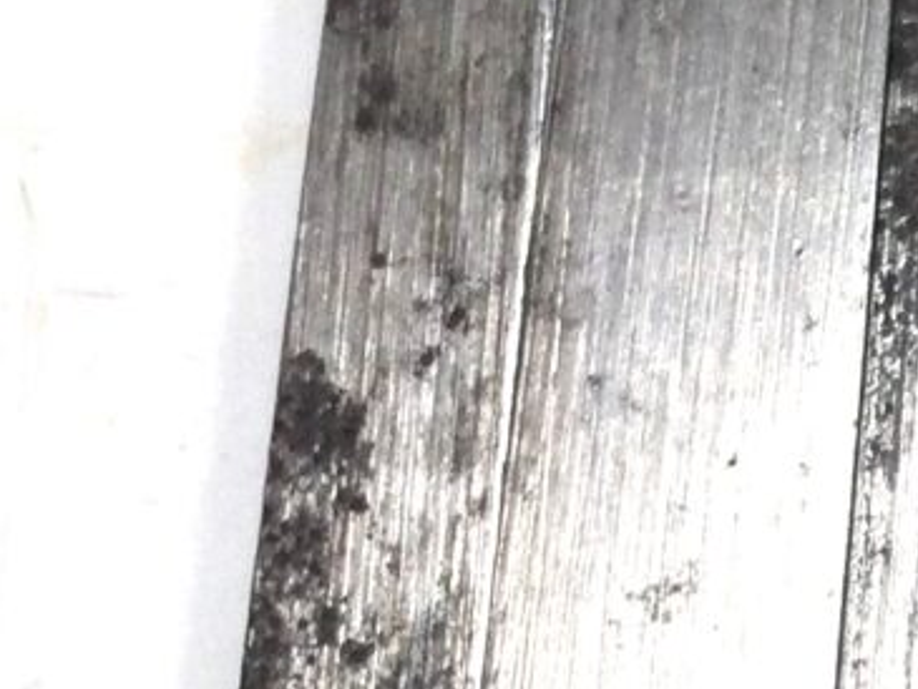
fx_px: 4324
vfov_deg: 8.9
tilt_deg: -71.6
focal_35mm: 163
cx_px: 1527
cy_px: 1016
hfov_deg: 11.4
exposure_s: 1/246
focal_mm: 3.3
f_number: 2.4
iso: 25
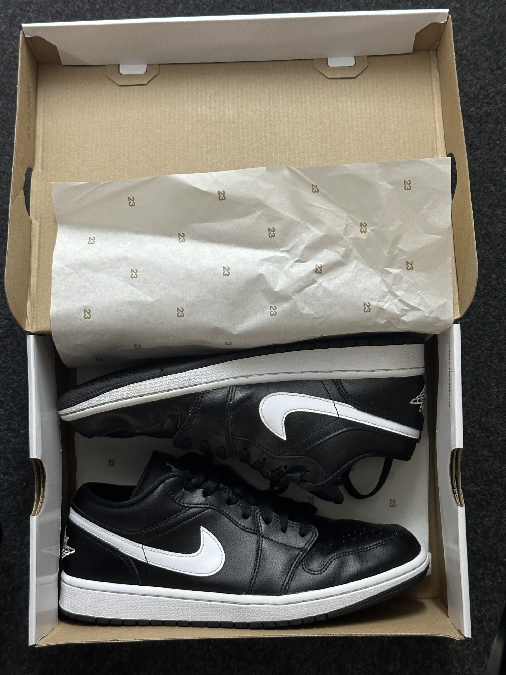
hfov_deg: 30.3
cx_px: 253
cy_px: 338
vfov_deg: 39.7
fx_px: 936
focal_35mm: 48
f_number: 1.78
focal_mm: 6.86
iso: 200
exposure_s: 1/34
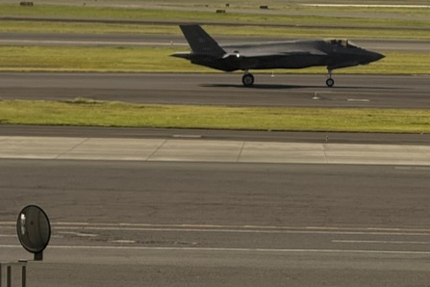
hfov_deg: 7.2
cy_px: -44
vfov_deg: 4.8
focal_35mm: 286
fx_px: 3416
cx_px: 453
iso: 50
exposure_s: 1/963
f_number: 2.8
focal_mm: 15.66
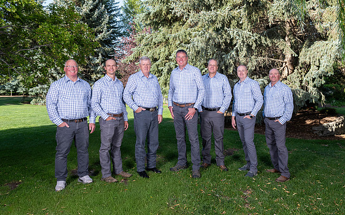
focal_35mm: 30
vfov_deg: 41.6
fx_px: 282
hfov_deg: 62.7
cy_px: 85
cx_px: 193
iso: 320
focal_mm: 24
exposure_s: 1/320
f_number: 5.6
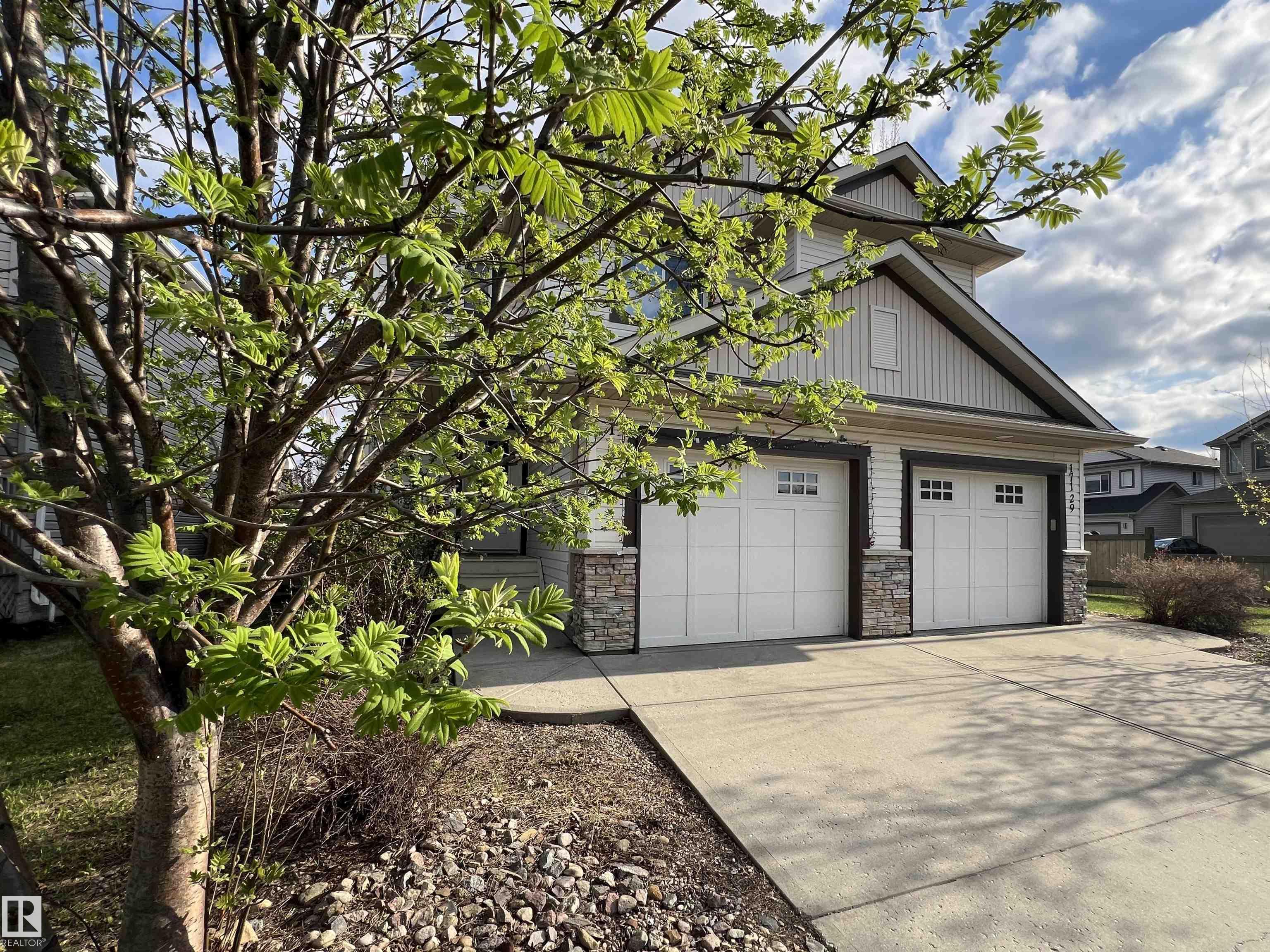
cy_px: 476
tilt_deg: +5.2
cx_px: 635
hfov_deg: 106.2
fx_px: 477
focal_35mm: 13
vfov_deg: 89.9
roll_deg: -0.6
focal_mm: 1.57
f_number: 1.8
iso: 32
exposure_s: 1/927
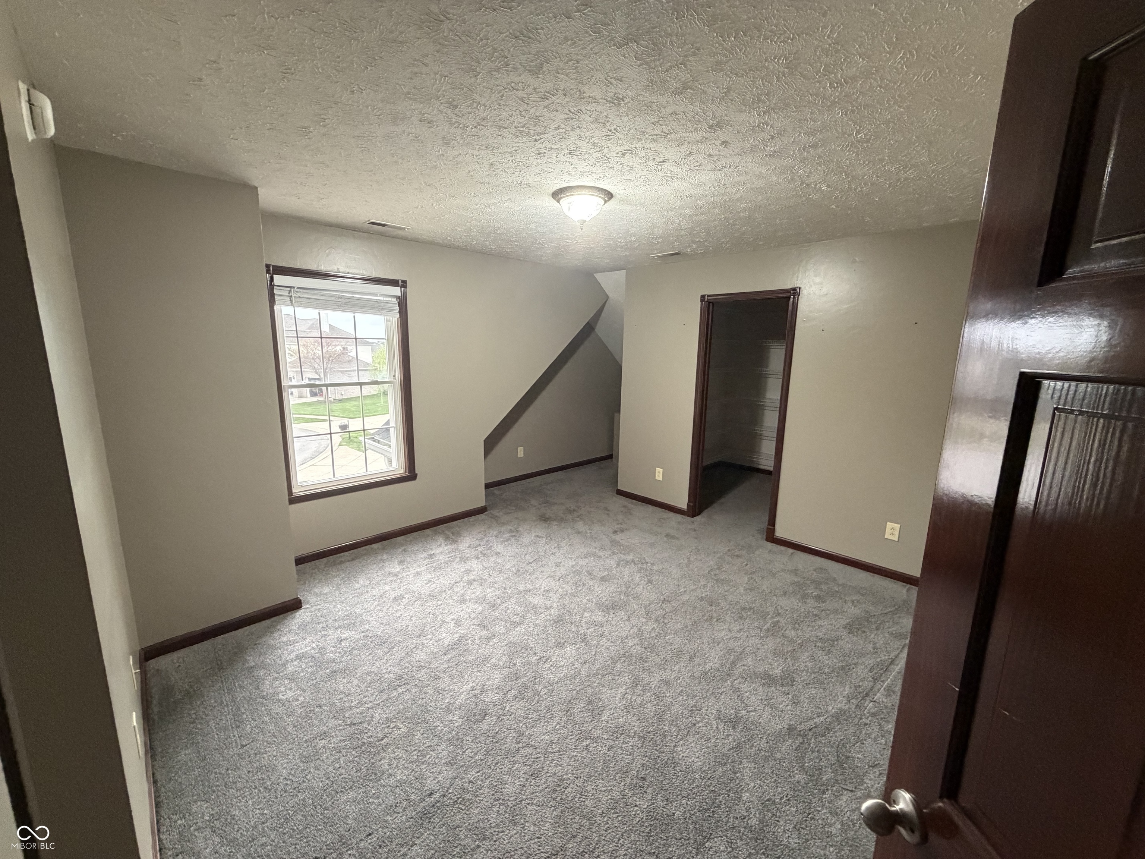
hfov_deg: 102.1
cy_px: 430
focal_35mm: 14
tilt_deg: -8.5
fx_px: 463
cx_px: 572
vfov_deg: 85.7
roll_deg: -0.5
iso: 500
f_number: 2.2
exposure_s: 1/60
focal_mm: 2.22
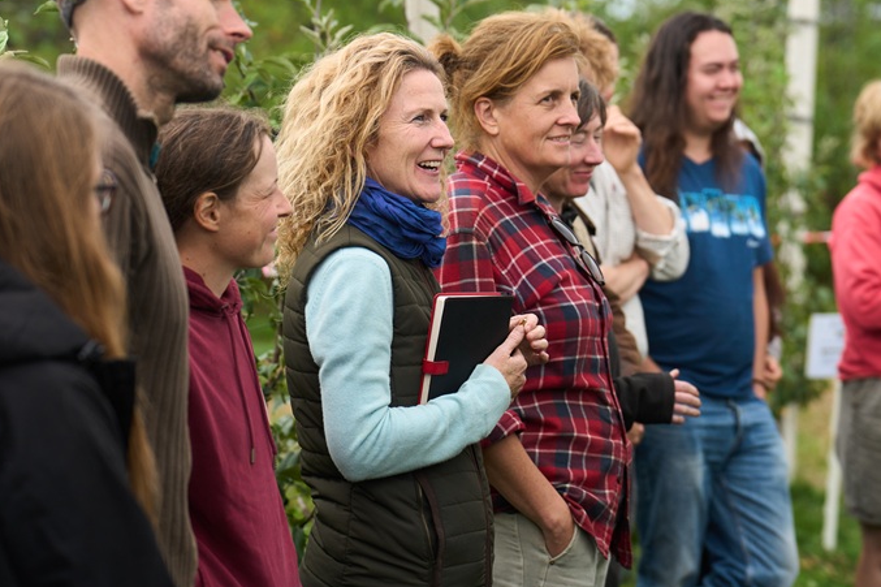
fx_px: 3229
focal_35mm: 132
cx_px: 498
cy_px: 236
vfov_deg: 10.4
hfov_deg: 15.5
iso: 400
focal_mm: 102
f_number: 4
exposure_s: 1/500
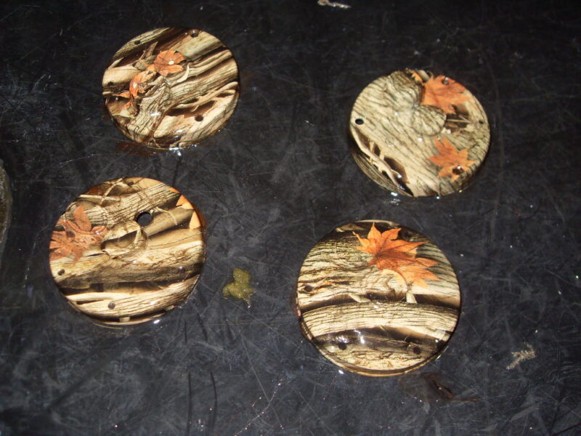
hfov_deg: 52.6
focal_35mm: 35
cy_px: 218
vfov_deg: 40.7
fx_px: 587
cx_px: 290
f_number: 2.8
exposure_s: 1/45
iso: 100
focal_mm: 6.3
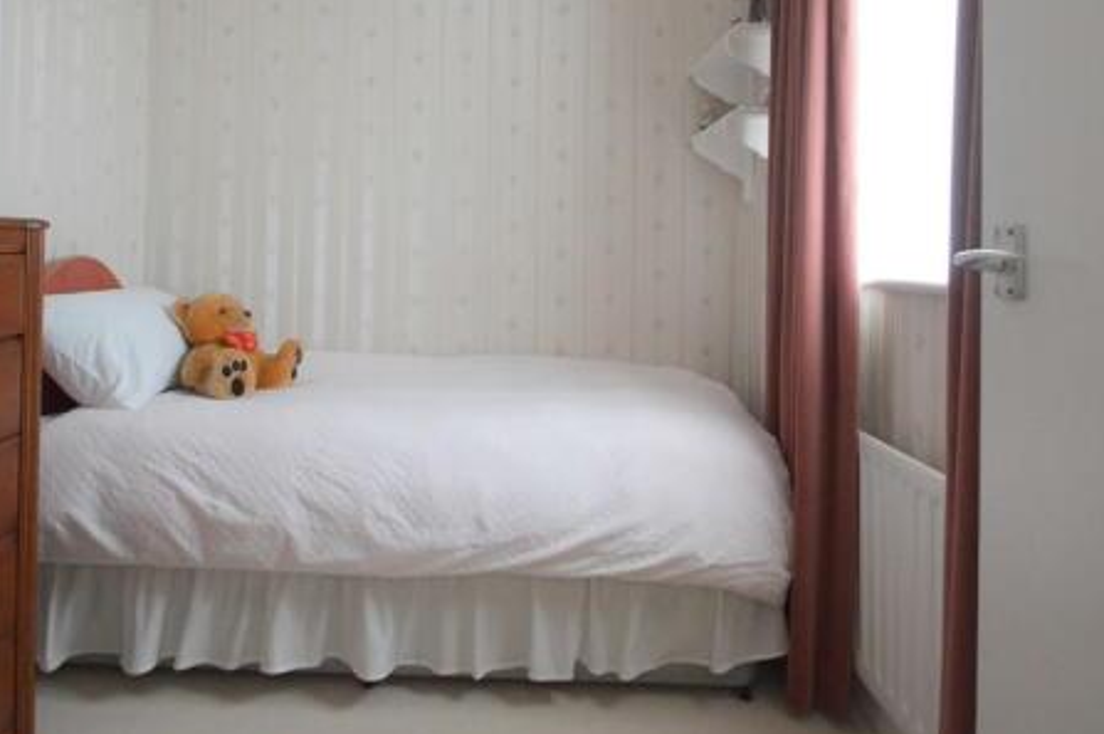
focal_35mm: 22
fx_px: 674
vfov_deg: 55.8
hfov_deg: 78.5
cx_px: 511
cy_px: 240
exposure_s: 1/125
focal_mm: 10
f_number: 5
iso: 3200
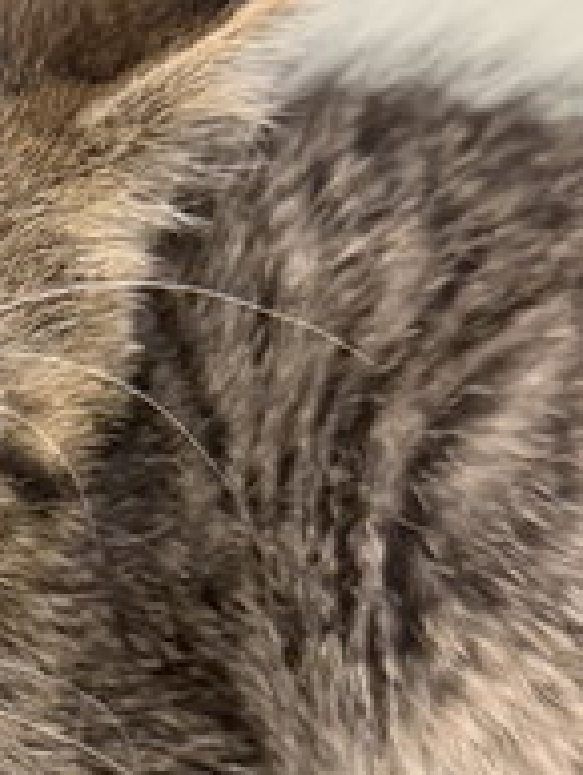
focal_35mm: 83
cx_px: -137
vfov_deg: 23.5
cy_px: 472
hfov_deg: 16.9
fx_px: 1862
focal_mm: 6.76
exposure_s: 1/60
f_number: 1.78
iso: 320
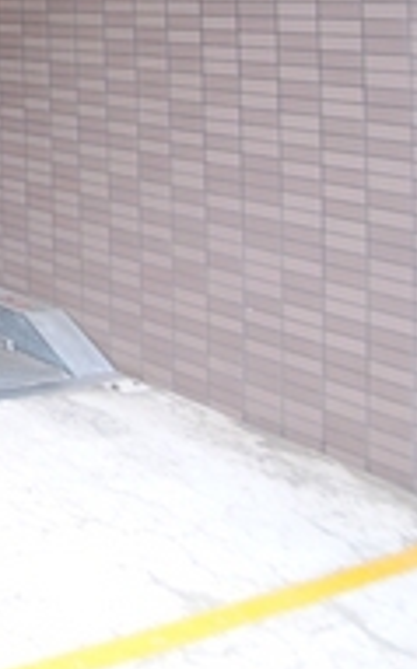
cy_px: -12
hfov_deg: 12.7
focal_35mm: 67
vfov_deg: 28.7
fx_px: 1216
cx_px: -690
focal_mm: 13
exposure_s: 1/25
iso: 100
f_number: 5
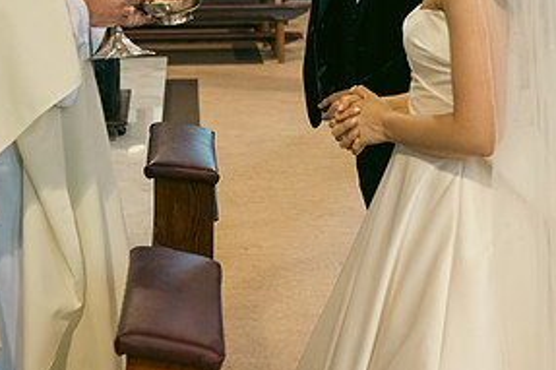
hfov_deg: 22.3
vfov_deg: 14.8
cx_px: 378
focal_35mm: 91
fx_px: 1405
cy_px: 15
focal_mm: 45
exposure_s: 1/160
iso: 1000
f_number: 3.5
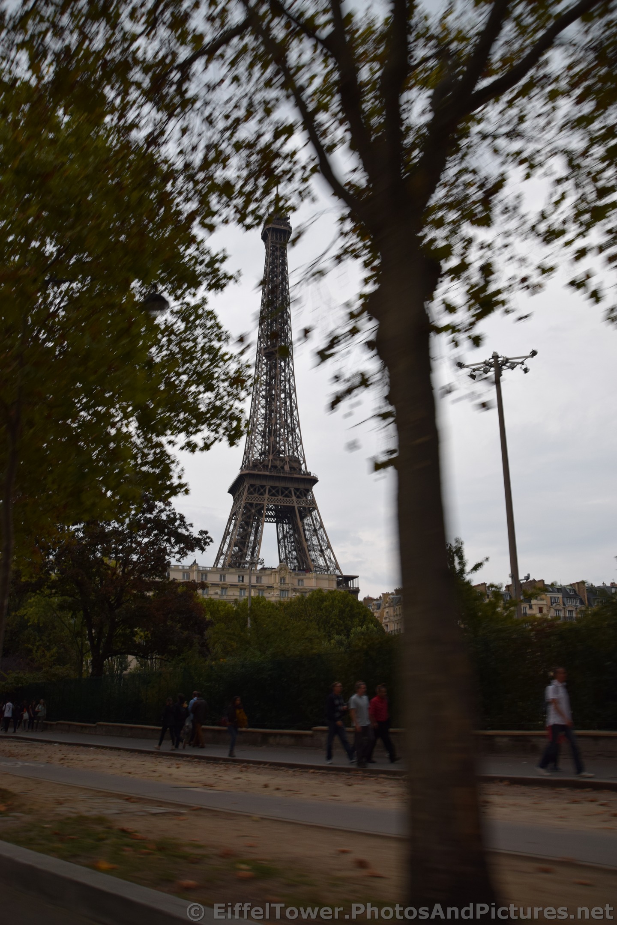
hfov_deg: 47.9
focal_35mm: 27
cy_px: 462
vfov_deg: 67.4
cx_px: 308
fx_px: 694
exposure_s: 1/100
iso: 400
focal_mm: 18
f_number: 5
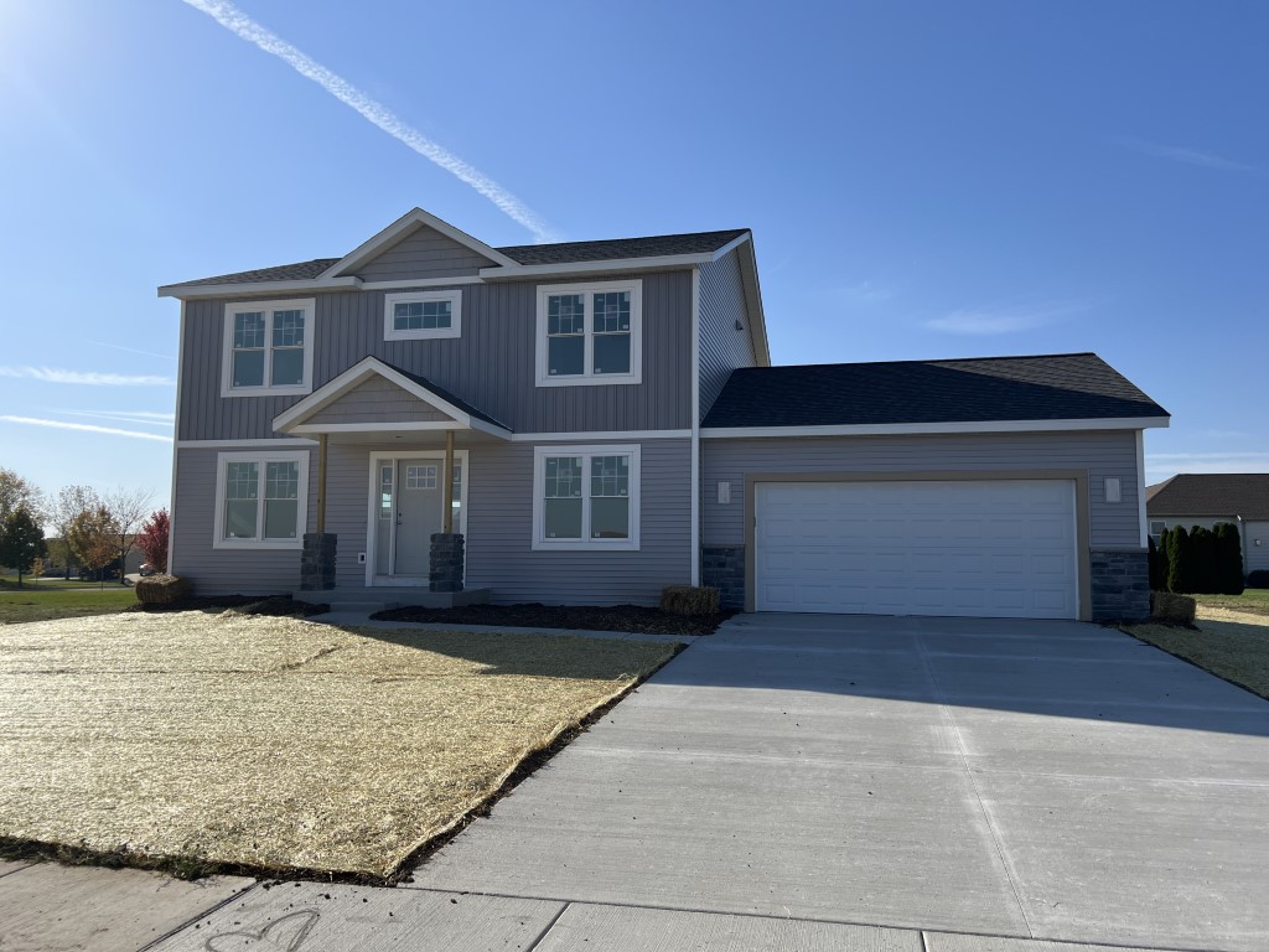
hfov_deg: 67.3
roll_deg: -1.5
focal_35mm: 26
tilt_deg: +5.6
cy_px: 476
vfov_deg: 53.1
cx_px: 634
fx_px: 953
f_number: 1.5
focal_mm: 5.7
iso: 50
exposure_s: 1/6993
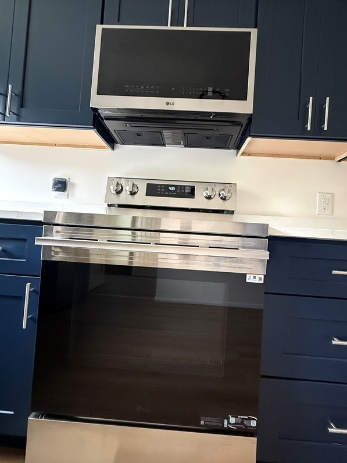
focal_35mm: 18
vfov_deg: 87.8
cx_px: 180
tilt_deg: +2.5
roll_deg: -3.4
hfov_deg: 71.6
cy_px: 231
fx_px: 241
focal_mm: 2.22
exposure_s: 1/60
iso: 1000
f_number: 2.2
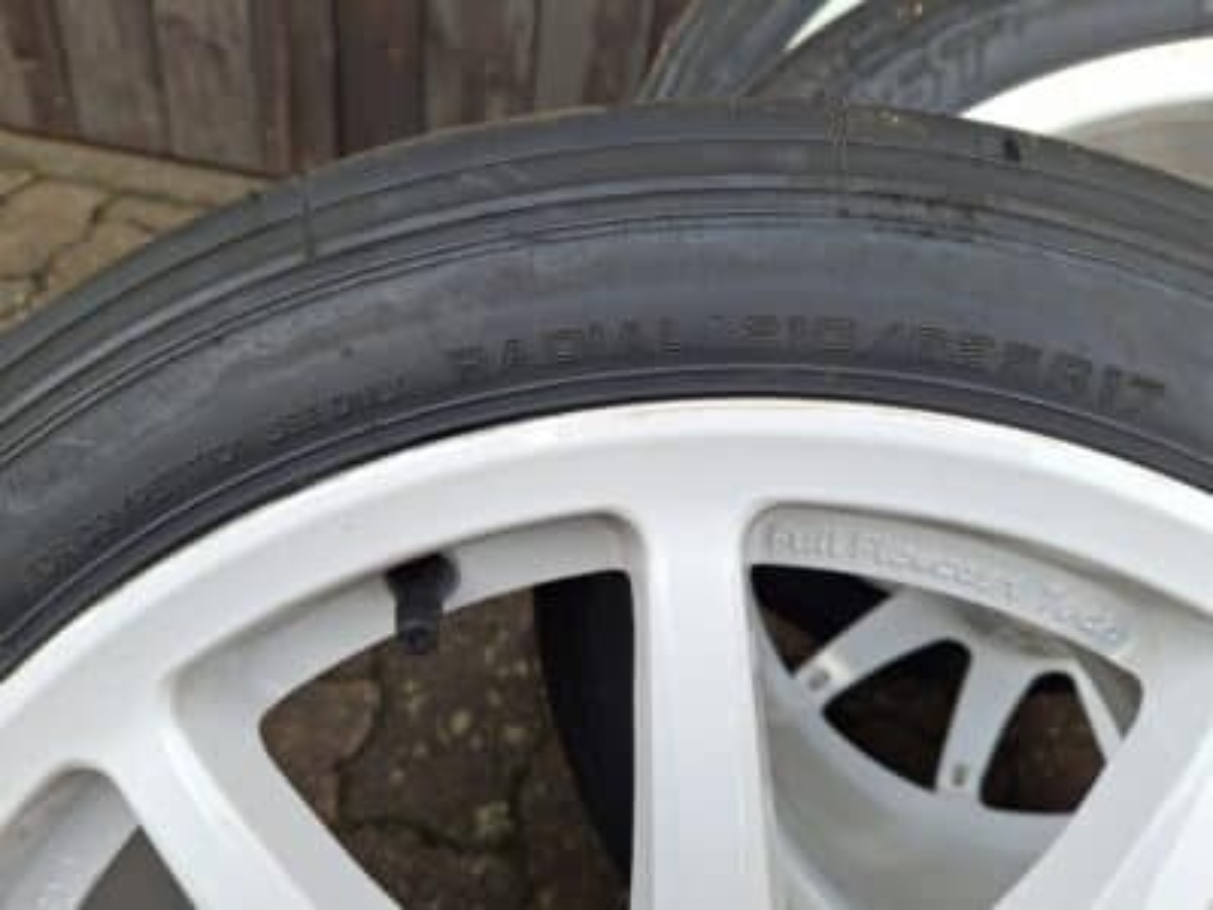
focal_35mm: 25
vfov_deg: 54.9
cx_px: 606
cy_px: 455
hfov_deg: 69.4
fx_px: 876
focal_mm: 4.69
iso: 32
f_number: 1.8
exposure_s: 1/311
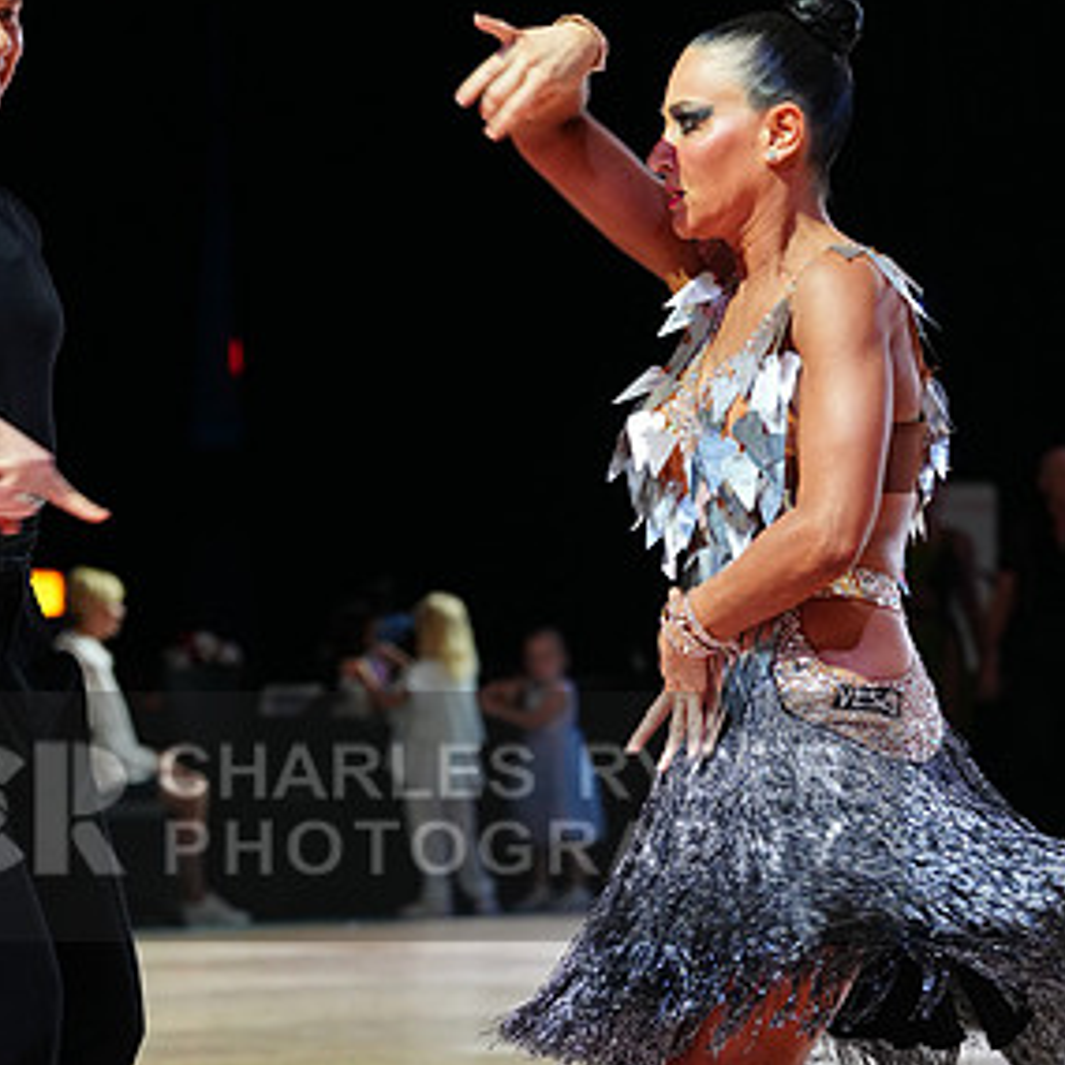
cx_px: 390
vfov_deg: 10.2
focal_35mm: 171
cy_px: 818
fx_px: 5952
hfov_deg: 10.2
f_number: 4
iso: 2500
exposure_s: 1/320
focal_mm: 99
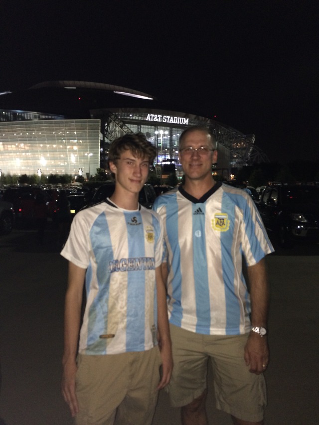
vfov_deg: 61.7
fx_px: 356
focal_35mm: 29
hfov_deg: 48.2
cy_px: 212
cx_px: 160
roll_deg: +1.0
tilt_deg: -5.4
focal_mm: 4.15
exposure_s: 1/16
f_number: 2.2
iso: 160
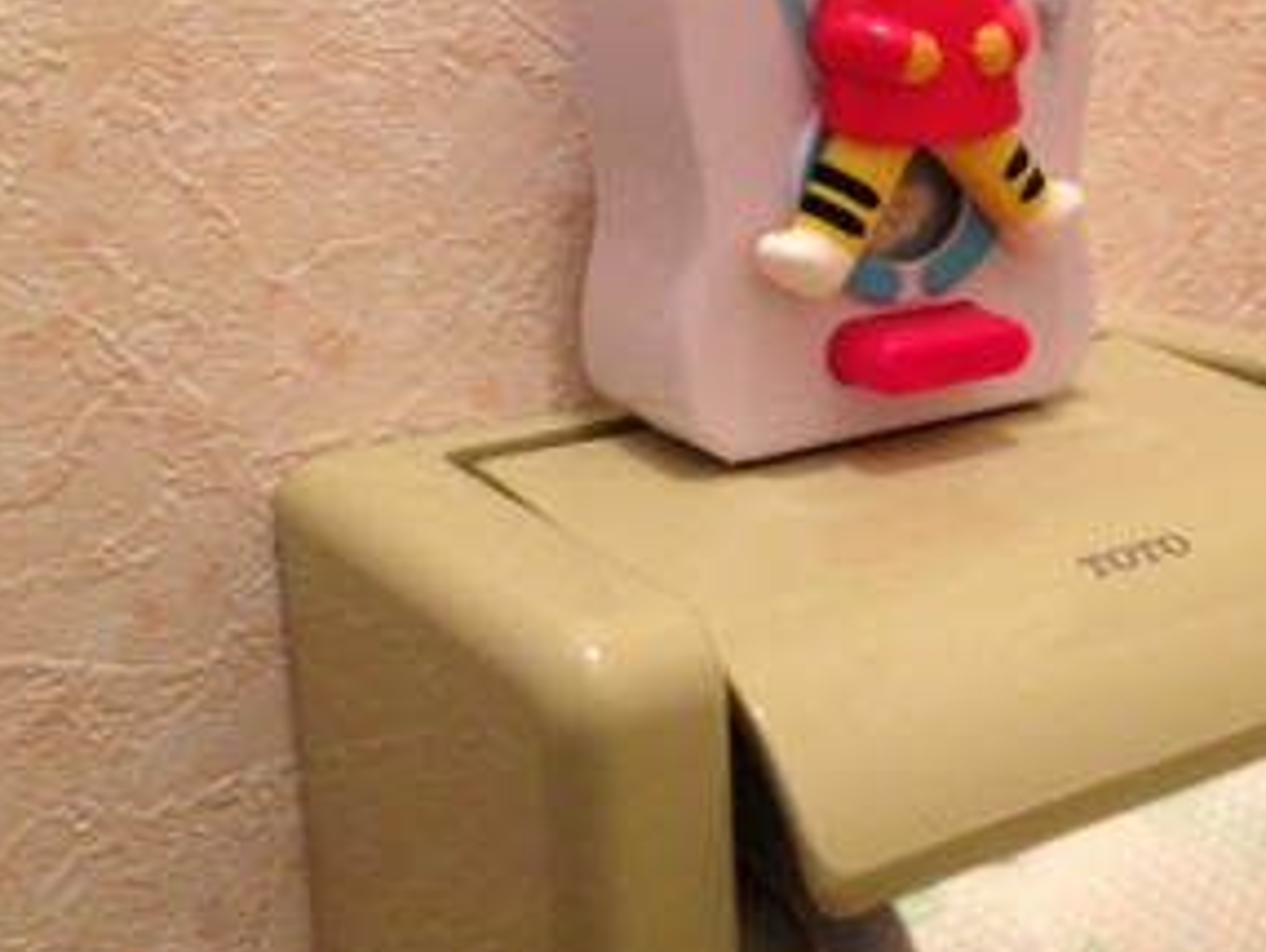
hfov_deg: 36.3
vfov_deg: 27.8
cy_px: 279
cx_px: 881
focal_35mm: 52
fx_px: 1903
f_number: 2.4
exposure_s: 1/20
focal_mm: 4.13
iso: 250
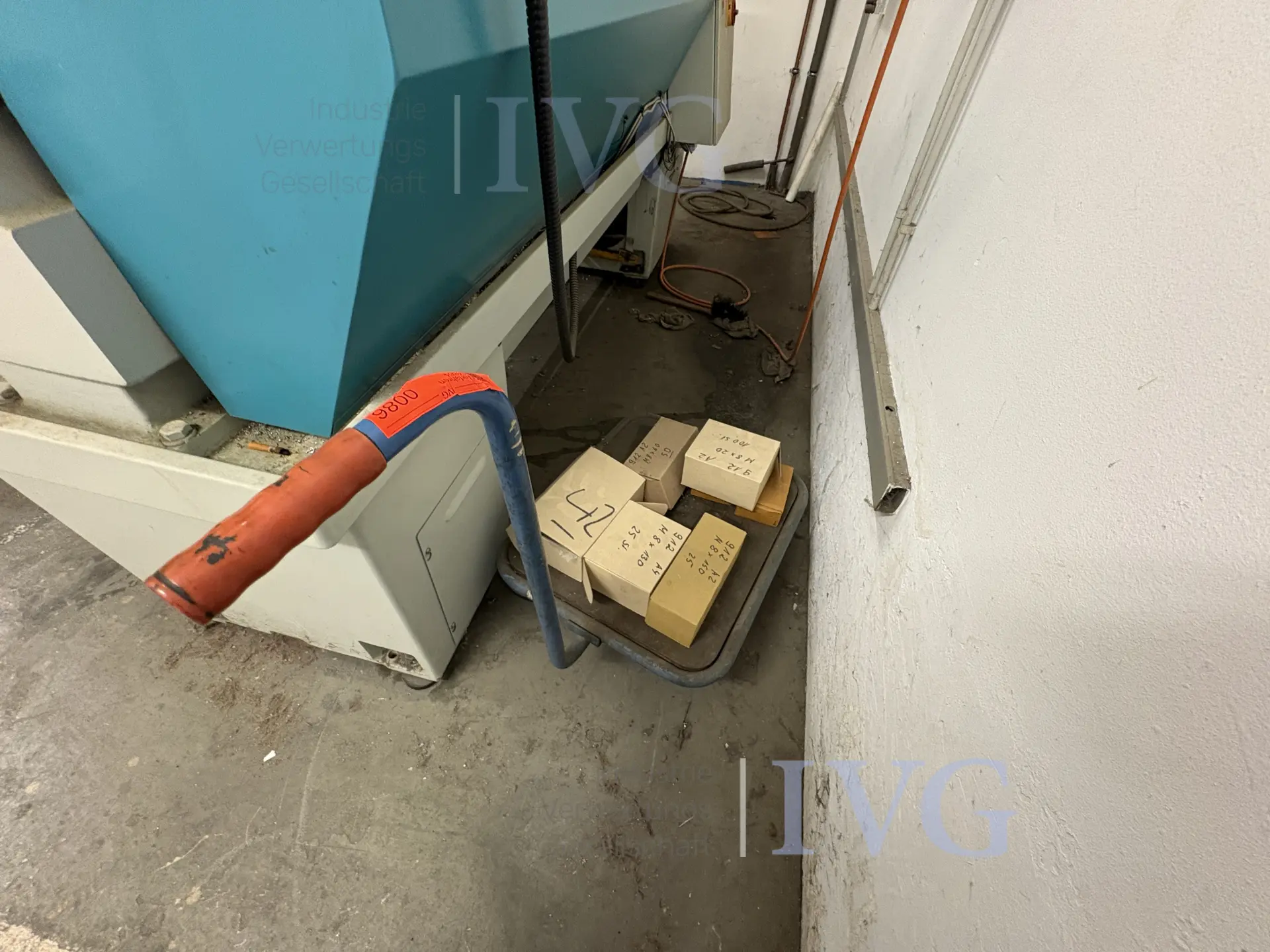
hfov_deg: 102.1
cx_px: 635
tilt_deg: -45.4
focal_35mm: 14
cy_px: 476
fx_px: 514
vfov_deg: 85.7
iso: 400
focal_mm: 2.22
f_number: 2.2
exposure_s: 1/50
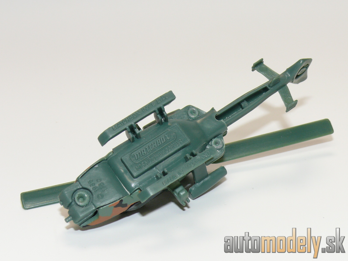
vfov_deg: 18.2
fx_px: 814
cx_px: 174
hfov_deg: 24.1
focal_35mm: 81
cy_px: 130
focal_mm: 11.8
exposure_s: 1/30
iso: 100
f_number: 4
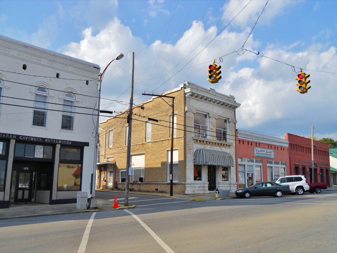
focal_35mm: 28
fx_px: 273
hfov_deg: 63.4
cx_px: 168
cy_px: 126
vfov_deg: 49.8
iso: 80
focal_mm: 5
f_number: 5.4
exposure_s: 1/320
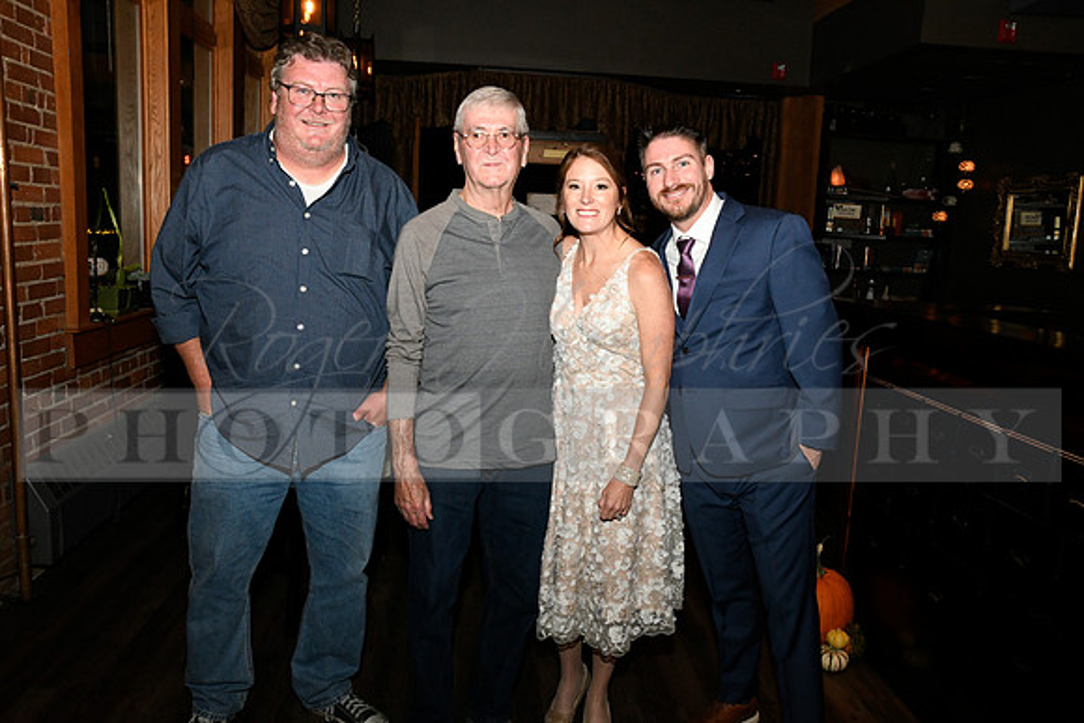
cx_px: 542
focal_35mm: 29
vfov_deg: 45.0
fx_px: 873
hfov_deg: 63.6
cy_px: 362
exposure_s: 1/60
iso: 6400
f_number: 11
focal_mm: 29
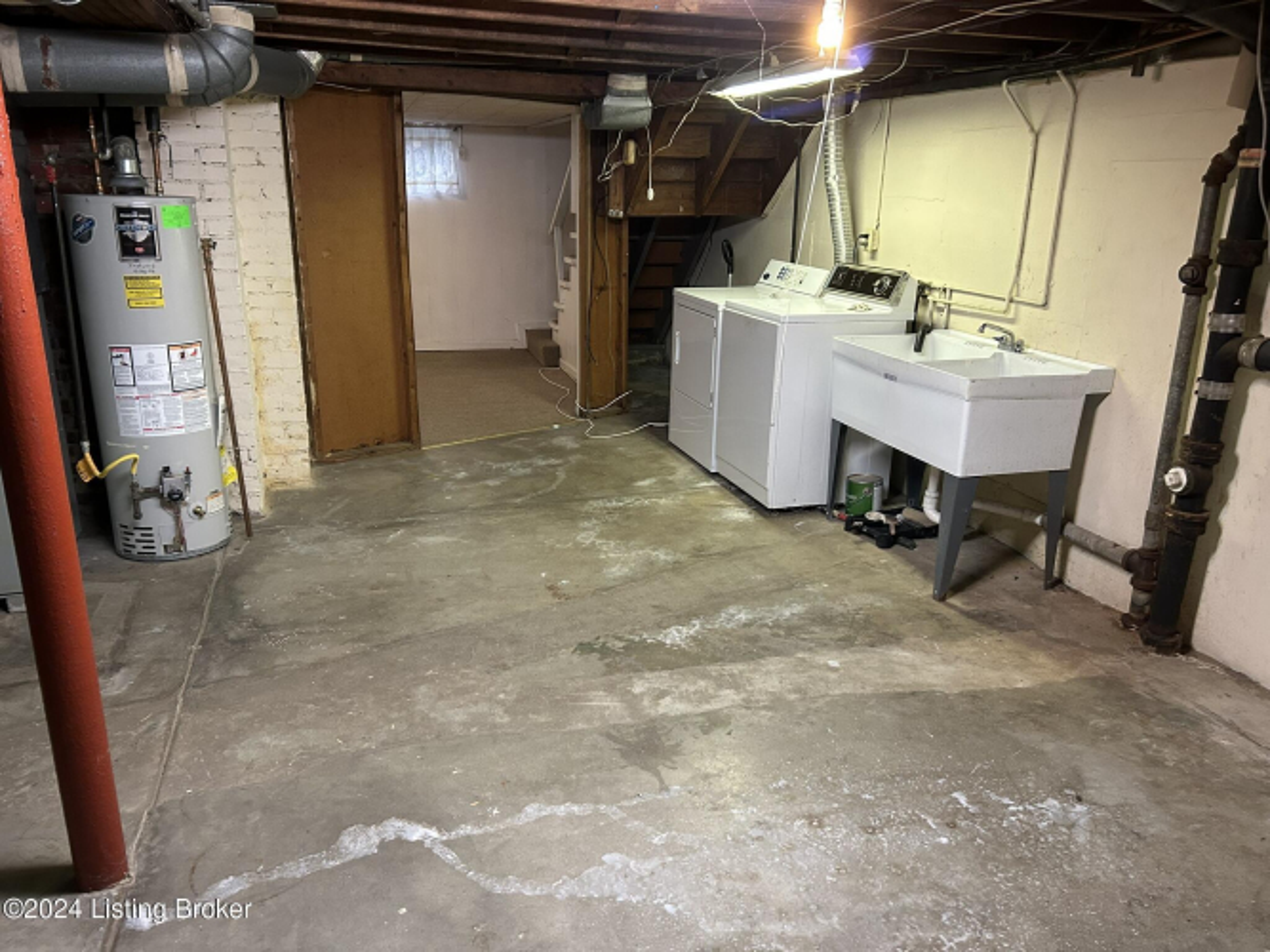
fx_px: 954
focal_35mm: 26
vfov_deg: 53.0
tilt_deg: -15.3
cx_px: 635
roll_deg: -0.9
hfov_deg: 67.3
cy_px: 476
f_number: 1.5
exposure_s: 1/60
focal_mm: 5.7
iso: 250
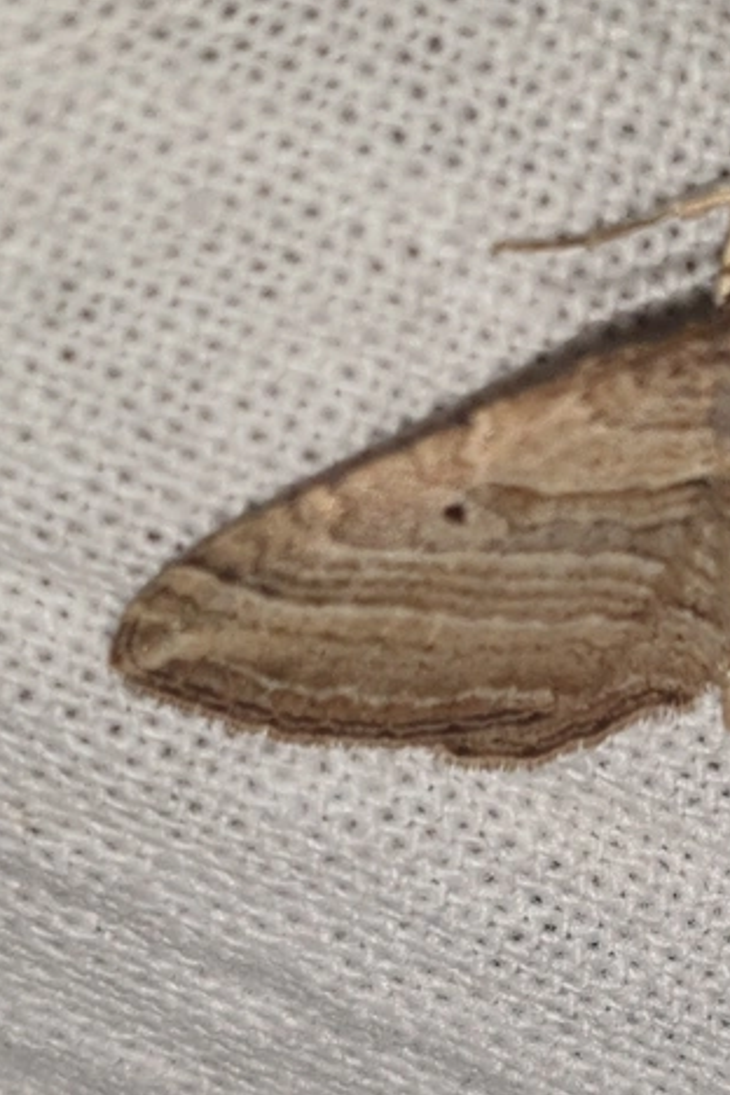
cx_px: 723
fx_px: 1125
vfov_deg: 51.9
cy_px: 538
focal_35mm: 37
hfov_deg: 33.1
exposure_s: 1/3040
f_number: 1.5
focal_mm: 4.3
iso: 50
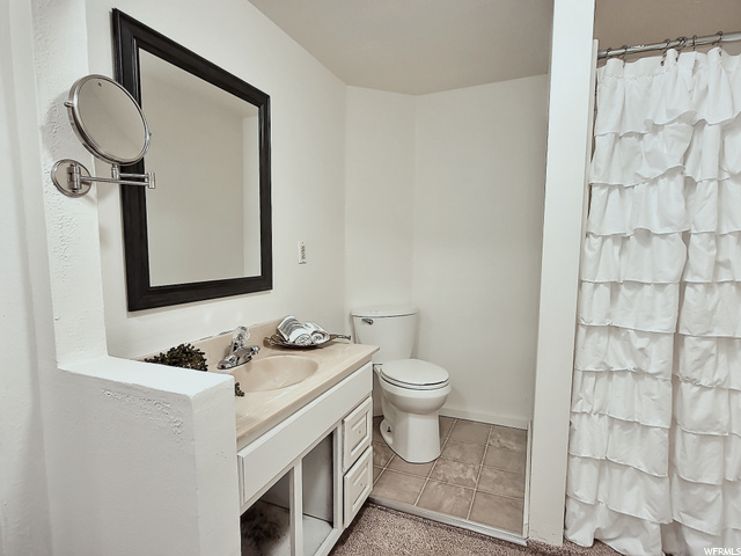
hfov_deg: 106.2
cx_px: 370
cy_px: 278
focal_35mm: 13
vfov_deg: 89.9
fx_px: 278
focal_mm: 2.2
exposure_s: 1/2
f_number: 2.2
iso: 800
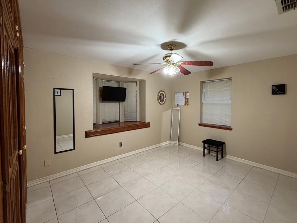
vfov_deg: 78.0
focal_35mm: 16
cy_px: 106
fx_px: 137
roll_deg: +0.4
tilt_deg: -2.3
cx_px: 159
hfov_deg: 94.4
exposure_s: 1/60
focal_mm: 2.22
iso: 320
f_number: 2.2
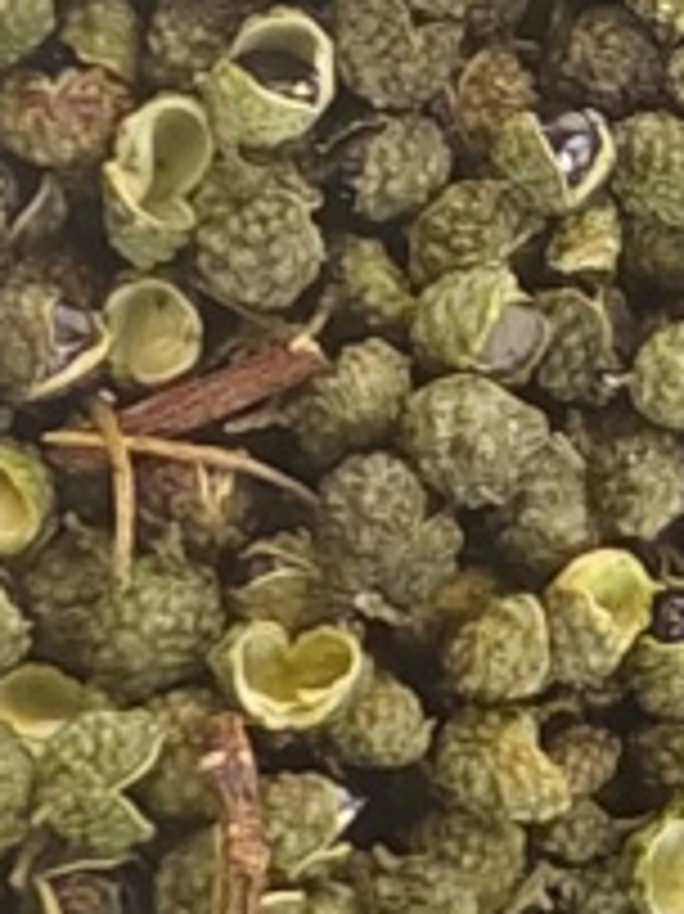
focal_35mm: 121
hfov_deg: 10.6
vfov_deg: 16.3
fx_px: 3191
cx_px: 1598
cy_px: 606
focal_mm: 2.59
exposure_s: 1/50
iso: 916
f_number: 2.2
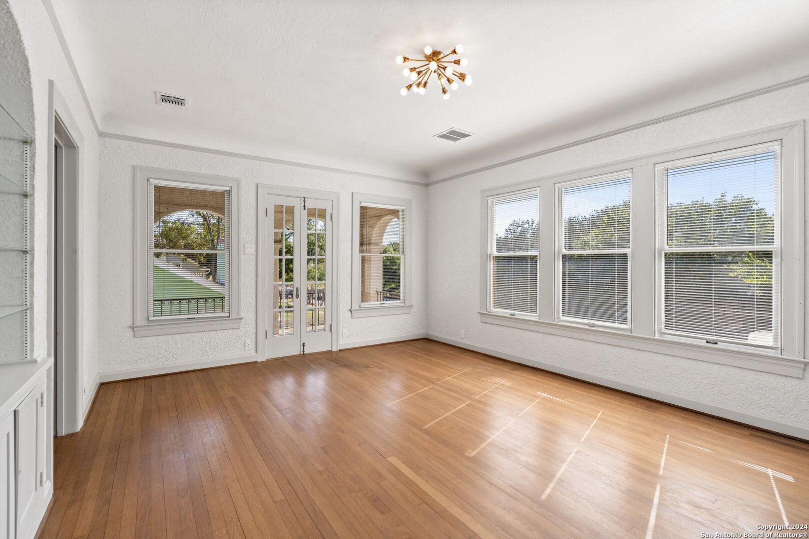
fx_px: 360
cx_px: 404
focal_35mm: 16
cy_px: 270
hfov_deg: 96.7
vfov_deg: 73.7
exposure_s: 1/50
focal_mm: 16
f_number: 7.1
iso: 320
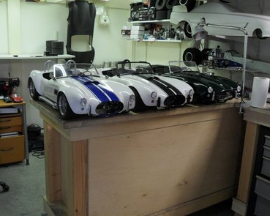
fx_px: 296
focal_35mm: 37
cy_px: 107
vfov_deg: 40.1
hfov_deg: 49.1
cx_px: 130
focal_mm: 6.2
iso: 120
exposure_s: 1/45
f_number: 2.8
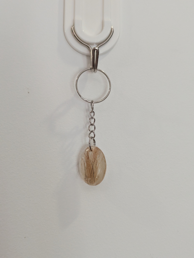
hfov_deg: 30.3
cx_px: 97
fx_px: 358
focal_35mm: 48
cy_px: 129
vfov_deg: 39.6
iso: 355
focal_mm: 6.81
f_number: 1.85
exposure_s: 1/138
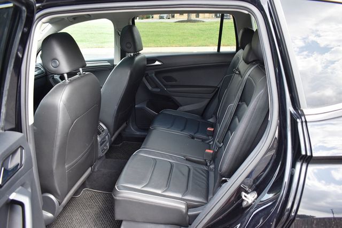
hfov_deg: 67.4
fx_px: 257
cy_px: 114
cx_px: 171
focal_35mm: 27
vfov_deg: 48.0
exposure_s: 1/250
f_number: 3.5
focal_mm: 18
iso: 400
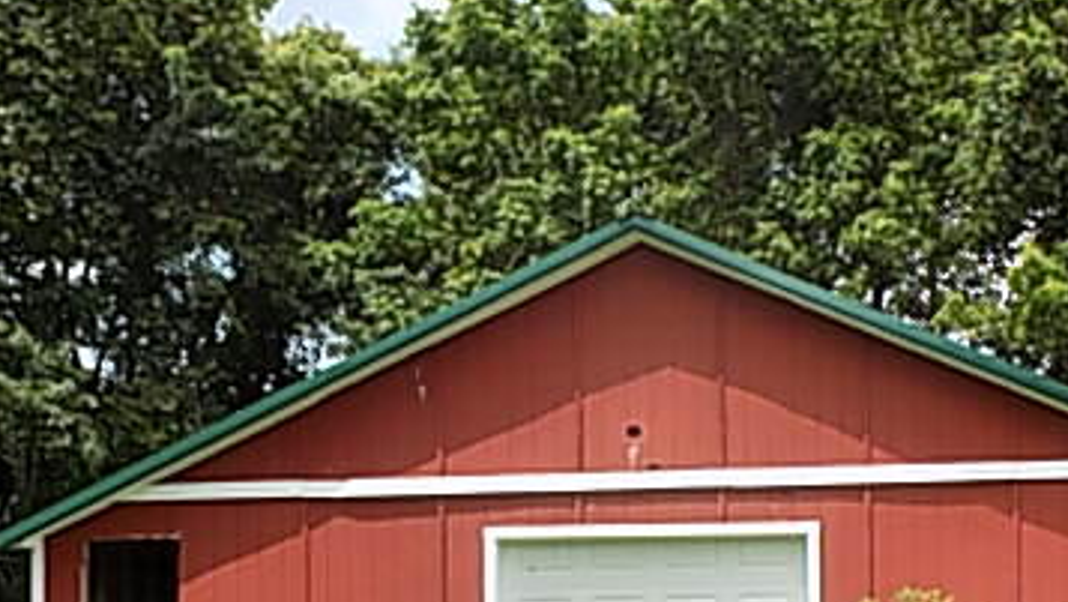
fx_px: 2266
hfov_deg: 26.5
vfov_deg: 14.9
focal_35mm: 80
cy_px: 602
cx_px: 643
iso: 80
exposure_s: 1/320
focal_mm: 7.3
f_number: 3.6
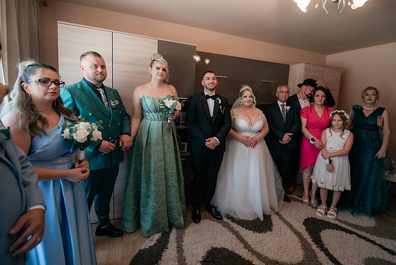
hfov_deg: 95.7
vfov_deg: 72.9
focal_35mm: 16
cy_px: 122
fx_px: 179
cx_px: 214
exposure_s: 1/320
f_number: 2.8
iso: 1600
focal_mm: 15
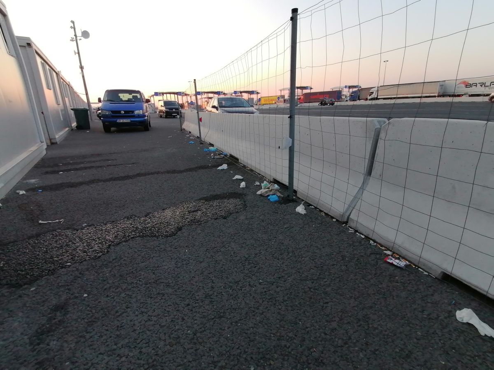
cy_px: 185
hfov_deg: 84.7
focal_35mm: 19
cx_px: 247
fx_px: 271
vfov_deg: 68.7
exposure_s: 1/100
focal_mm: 2.7
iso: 64
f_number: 2.4
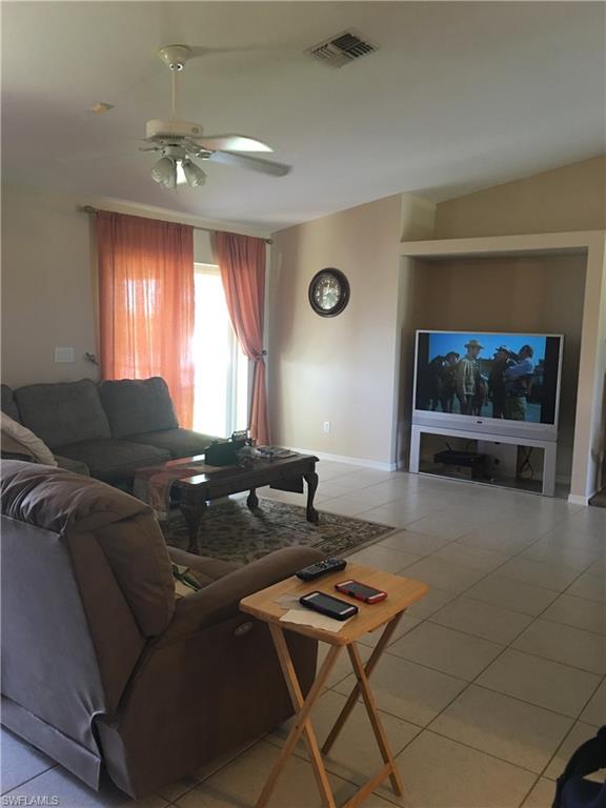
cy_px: 404
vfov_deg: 61.7
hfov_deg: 48.2
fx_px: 677
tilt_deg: -6.0
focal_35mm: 29
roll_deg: -2.0
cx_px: 303
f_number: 2.2
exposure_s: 1/15
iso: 50
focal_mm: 4.15
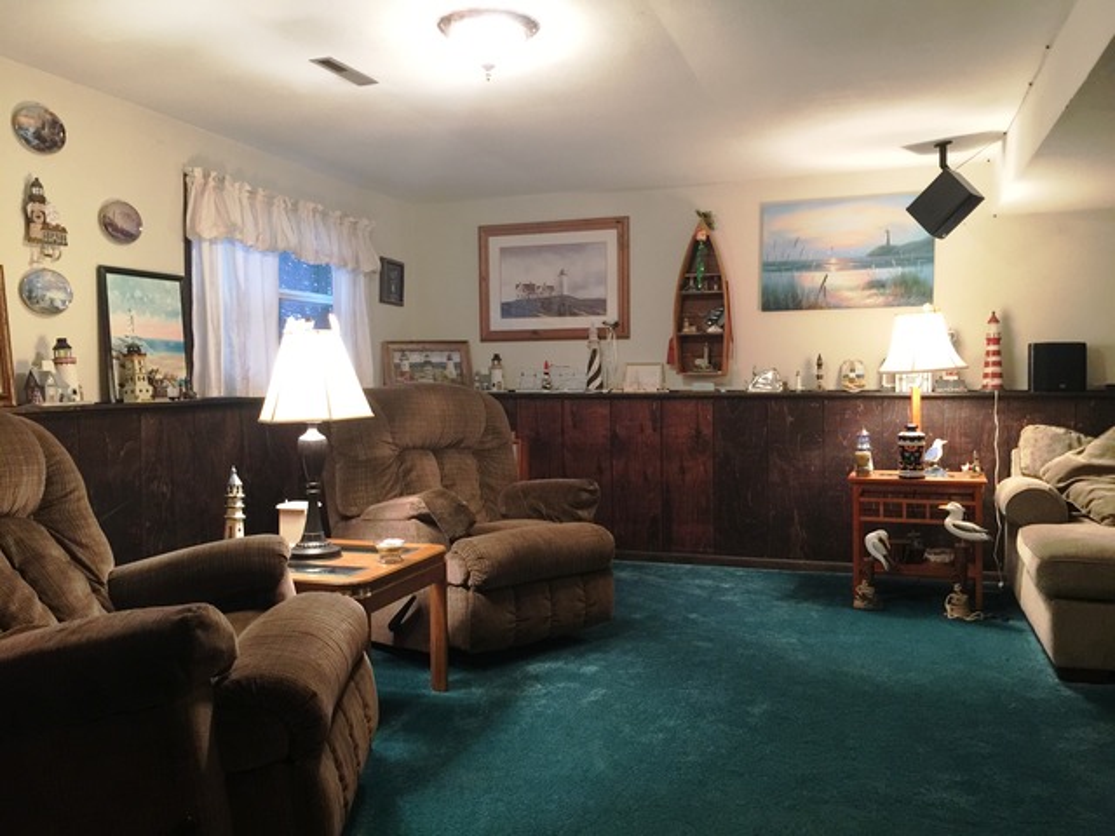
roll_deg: -0.6
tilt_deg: -2.4
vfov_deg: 48.2
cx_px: 558
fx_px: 934
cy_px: 418
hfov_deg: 61.7
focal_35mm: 29
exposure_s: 1/15
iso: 125
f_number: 2.2
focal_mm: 4.15
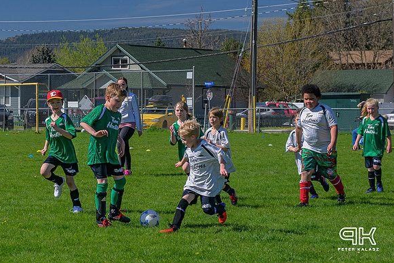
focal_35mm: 127
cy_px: 171
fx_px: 1390
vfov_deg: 10.8
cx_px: 92
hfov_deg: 16.0
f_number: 6.3
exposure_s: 1/500
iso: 200
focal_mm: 53
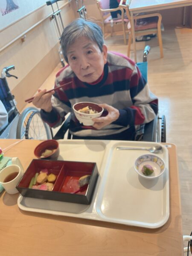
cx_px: 96
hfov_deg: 48.2
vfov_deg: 61.7
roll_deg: +15.0
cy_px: 128
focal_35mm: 29
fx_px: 214
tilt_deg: -38.9
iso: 100
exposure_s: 1/60
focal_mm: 3
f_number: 1.8
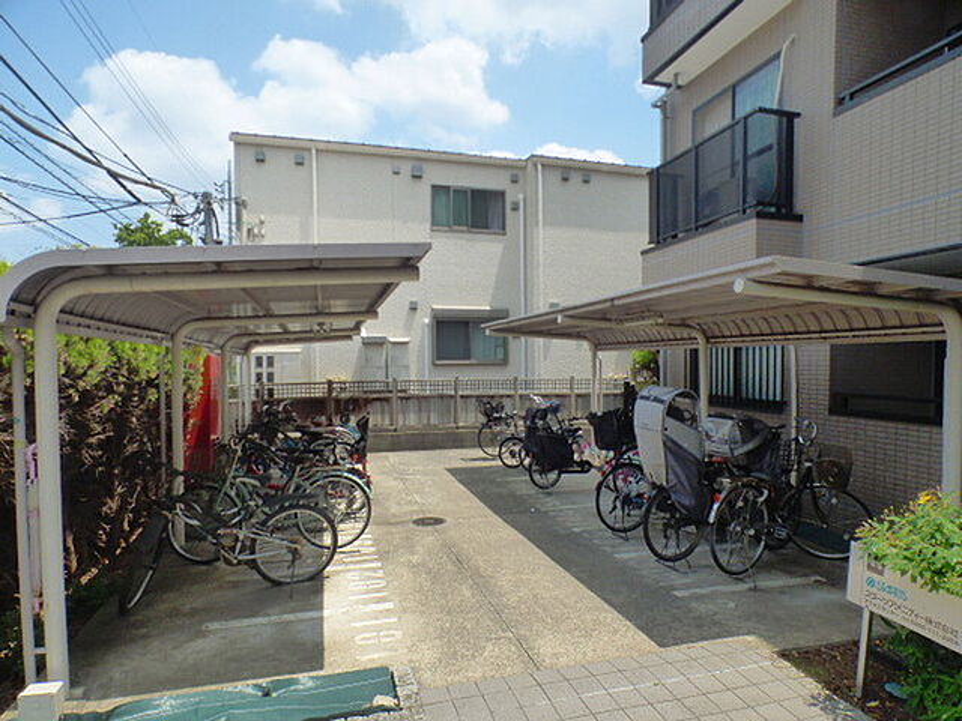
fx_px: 556
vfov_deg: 66.0
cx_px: 481
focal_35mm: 20
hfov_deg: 81.7
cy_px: 360
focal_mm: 3.58
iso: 400
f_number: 5.6
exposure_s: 1/500
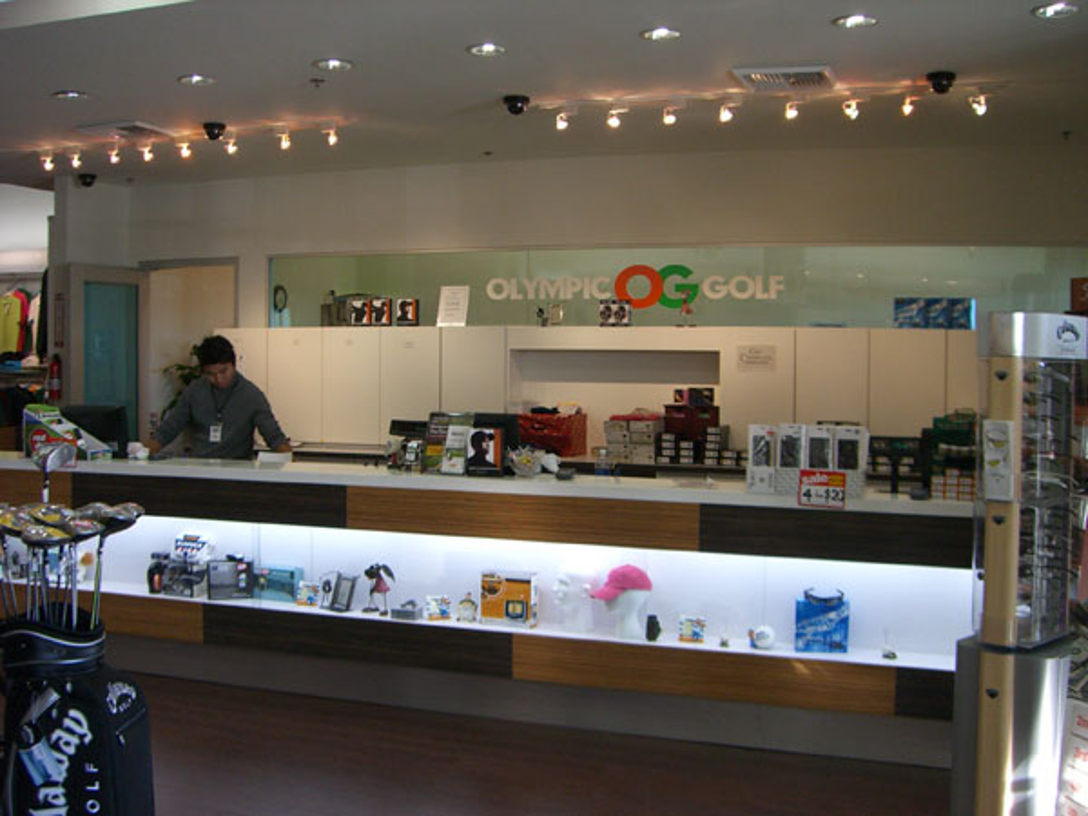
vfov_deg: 37.7
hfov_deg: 49.0
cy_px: 408
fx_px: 1194
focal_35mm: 38
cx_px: 544
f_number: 2.7
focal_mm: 6.2
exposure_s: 1/100
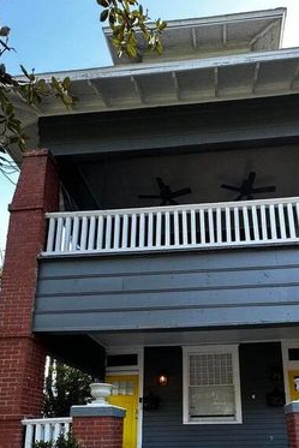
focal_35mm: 26
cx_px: 201
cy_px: 363
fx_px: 324
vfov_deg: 63.0
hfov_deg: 48.7
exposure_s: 1/99
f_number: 2.2
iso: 50
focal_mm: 2.22
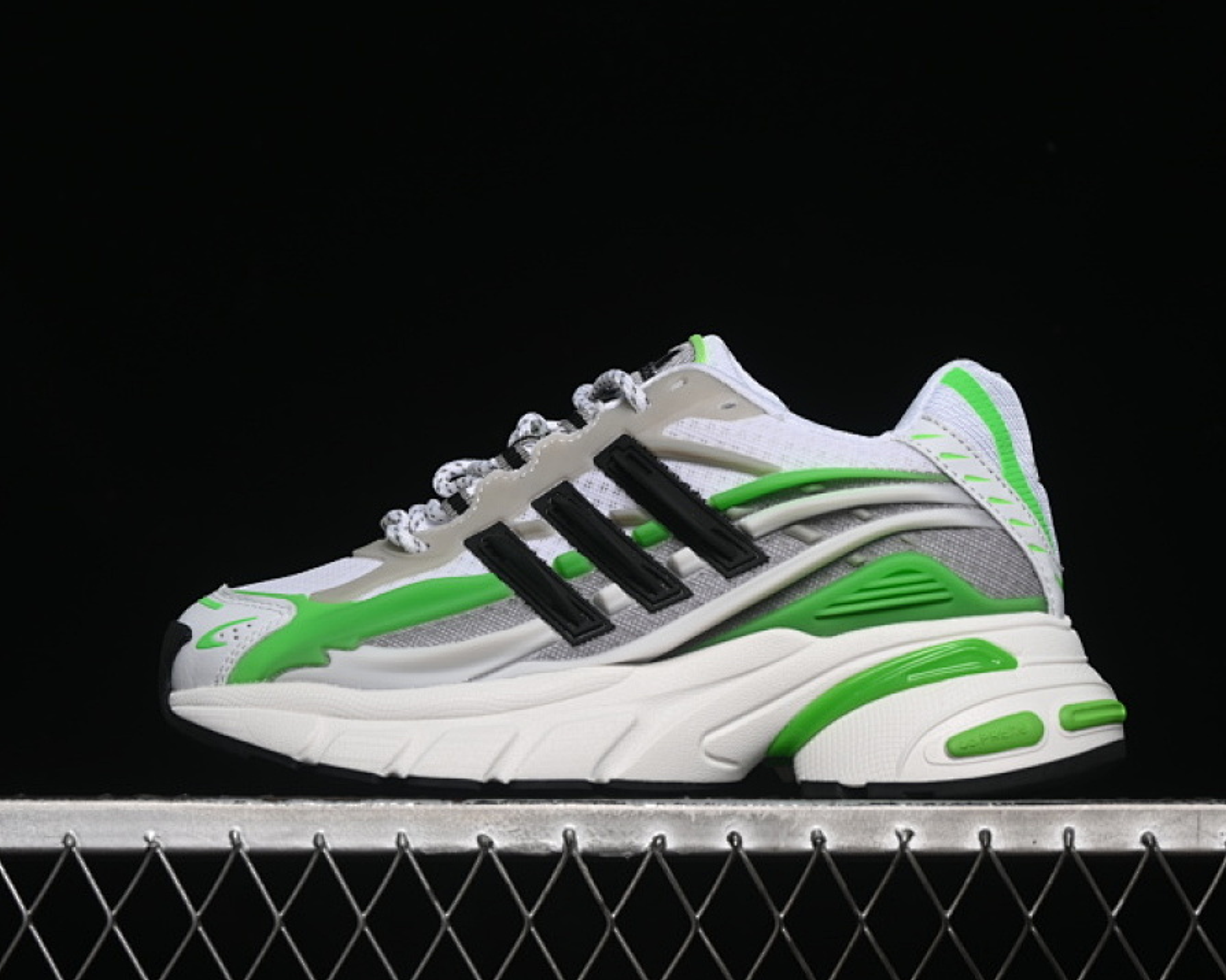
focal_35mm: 85
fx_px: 3084
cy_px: 491
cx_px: 631
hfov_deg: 22.5
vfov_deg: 18.1
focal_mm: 50
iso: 160
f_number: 7.1
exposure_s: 1/60
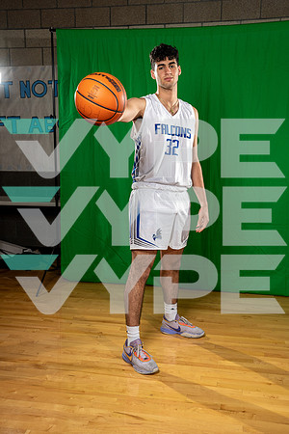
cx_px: 144
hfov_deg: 34.2
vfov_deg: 49.6
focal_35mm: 39
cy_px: 217
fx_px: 470
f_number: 8
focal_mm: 39
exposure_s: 1/250
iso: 250
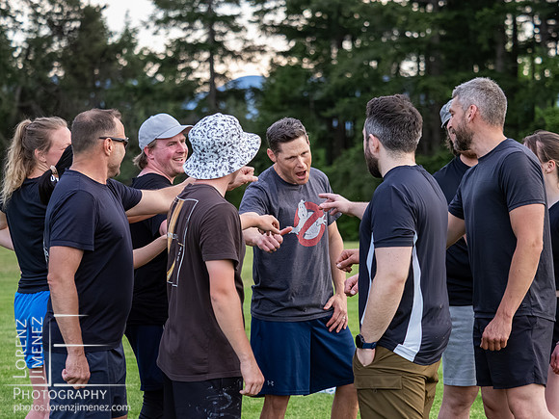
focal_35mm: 124
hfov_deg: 15.9
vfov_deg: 12.0
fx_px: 2002
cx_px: 280
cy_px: 210
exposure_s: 1/1000
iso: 3200
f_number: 2.8
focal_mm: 62
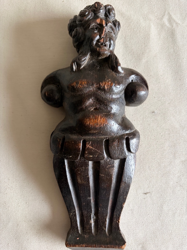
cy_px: 125
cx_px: 94
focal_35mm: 26
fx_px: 187
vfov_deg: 67.3
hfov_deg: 53.1
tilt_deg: -86.8
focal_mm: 5.96
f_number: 1.6
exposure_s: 1/60
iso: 250
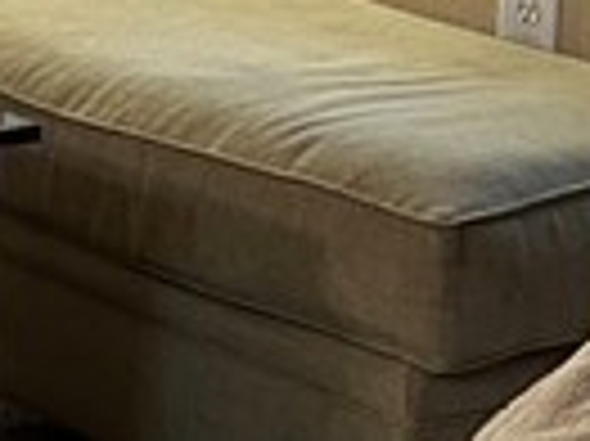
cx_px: -811
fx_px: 3457
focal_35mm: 203
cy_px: -364
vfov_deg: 7.1
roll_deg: -1.2
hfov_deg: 8.9
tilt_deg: -8.3
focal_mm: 5.7
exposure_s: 1/60
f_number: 1.5
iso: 200
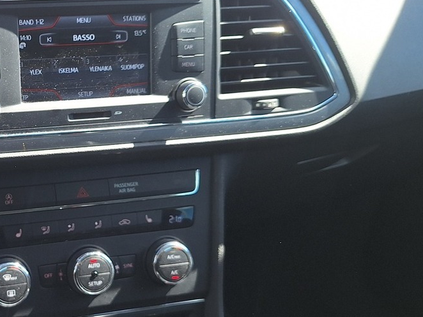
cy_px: 151
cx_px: 2
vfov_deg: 29.1
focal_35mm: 50
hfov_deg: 34.7
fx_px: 611
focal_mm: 5.54
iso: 40
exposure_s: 1/342
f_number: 1.8
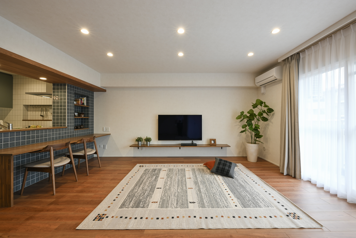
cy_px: 119
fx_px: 138
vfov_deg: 81.2
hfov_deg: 104.3
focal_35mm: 14
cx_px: 178
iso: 100
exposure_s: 1/2
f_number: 16
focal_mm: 14
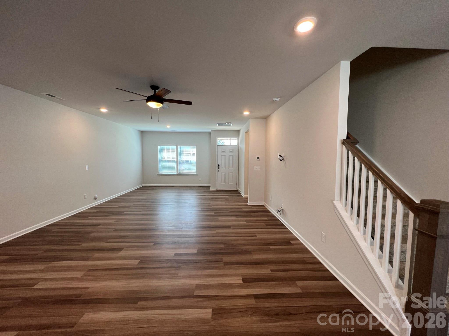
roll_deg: -0.9
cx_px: 224
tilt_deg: -4.0
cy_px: 168
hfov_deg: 106.2
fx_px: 169
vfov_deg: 89.9
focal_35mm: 13
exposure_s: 1/120
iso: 100
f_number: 1.8
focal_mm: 1.57
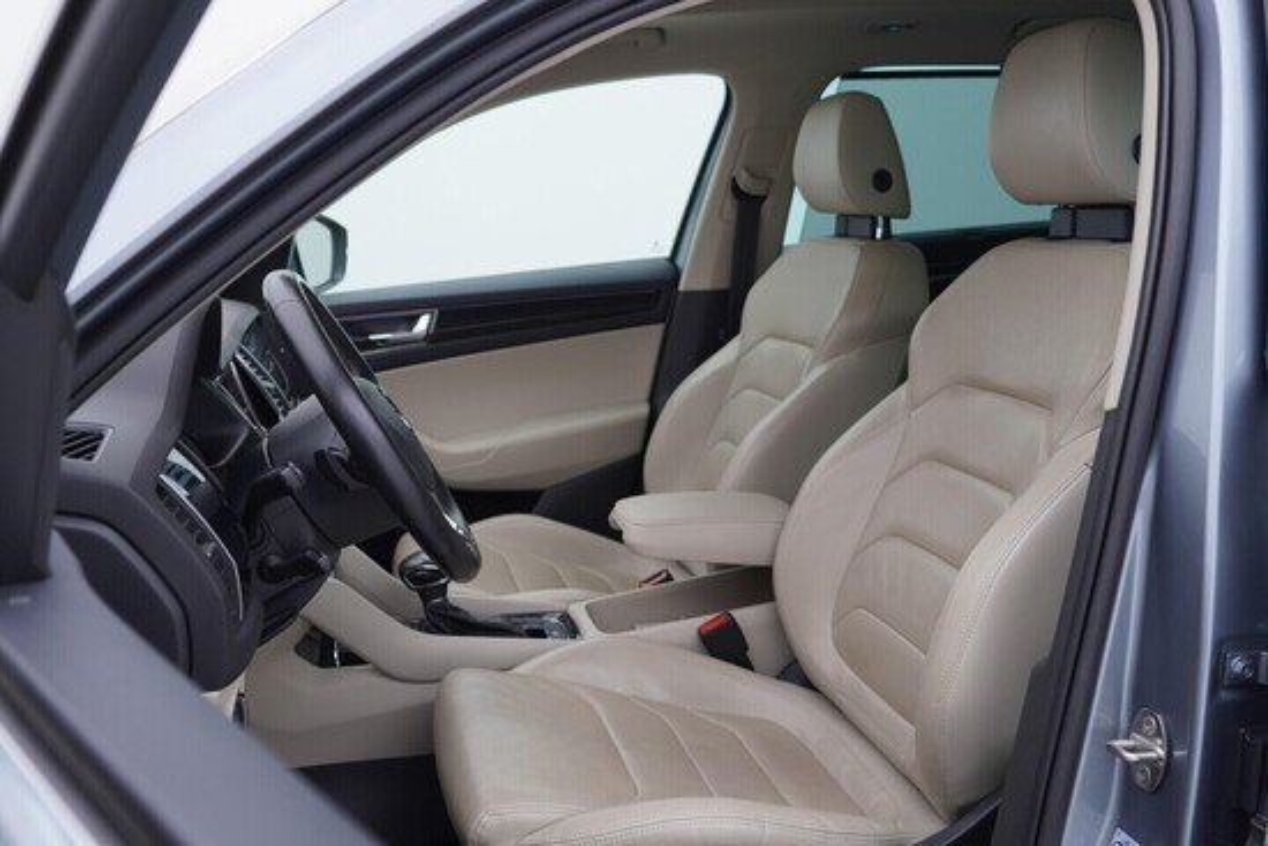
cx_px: 634
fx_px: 1268
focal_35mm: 36
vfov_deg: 36.9
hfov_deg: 53.1
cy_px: 423
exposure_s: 1/60
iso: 125
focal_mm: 24
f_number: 3.2
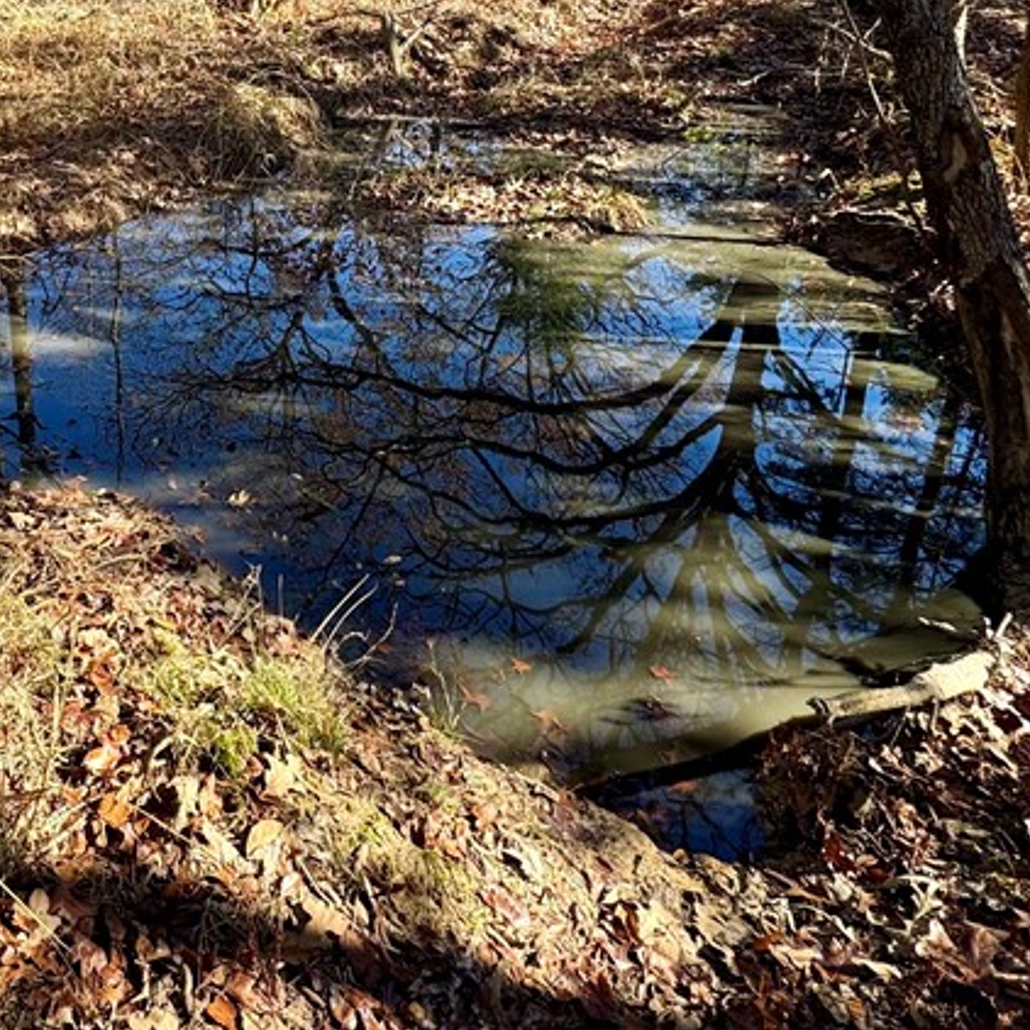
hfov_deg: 49.7
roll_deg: -0.6
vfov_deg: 49.4
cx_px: 159
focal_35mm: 30
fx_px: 1010
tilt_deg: -14.7
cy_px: 144
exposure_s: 1/212
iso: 40
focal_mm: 2.22
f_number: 2.2
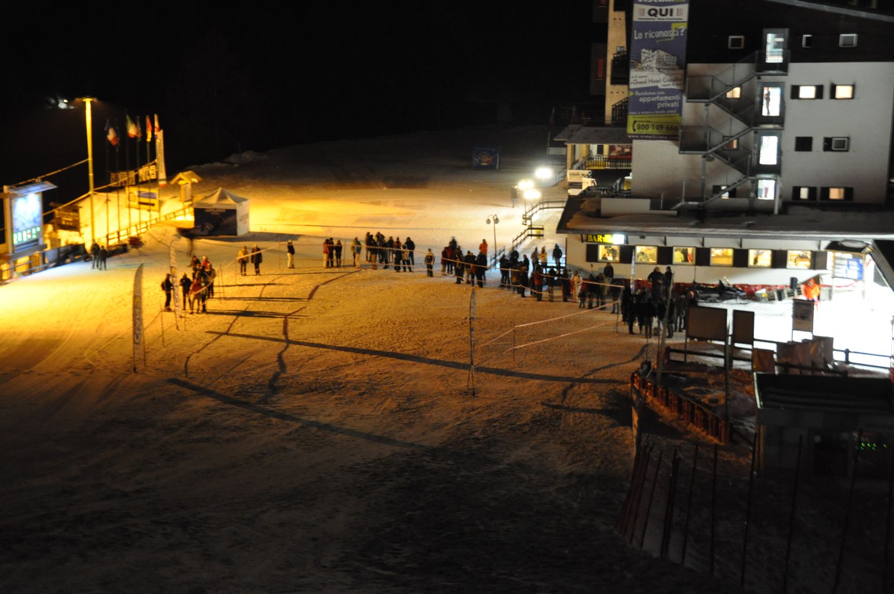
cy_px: 297
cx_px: 447
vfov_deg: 20.6
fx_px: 1637
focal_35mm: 66
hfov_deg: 30.5
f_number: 4.5
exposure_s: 1/1.6
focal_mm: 44
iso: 1600
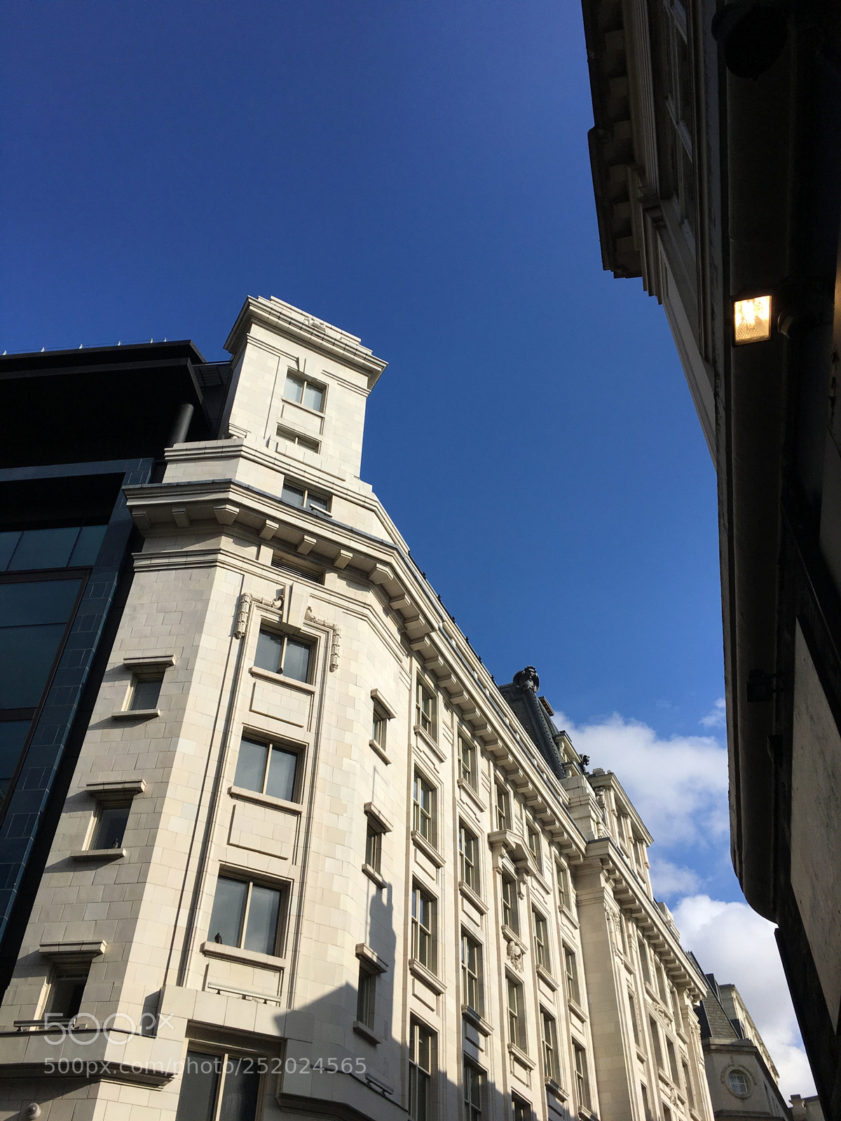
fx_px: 939
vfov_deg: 61.7
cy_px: 560
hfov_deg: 48.2
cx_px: 420
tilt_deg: +43.6
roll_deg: +0.2
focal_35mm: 29
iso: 25
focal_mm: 4.15
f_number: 2.2
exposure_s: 1/2653
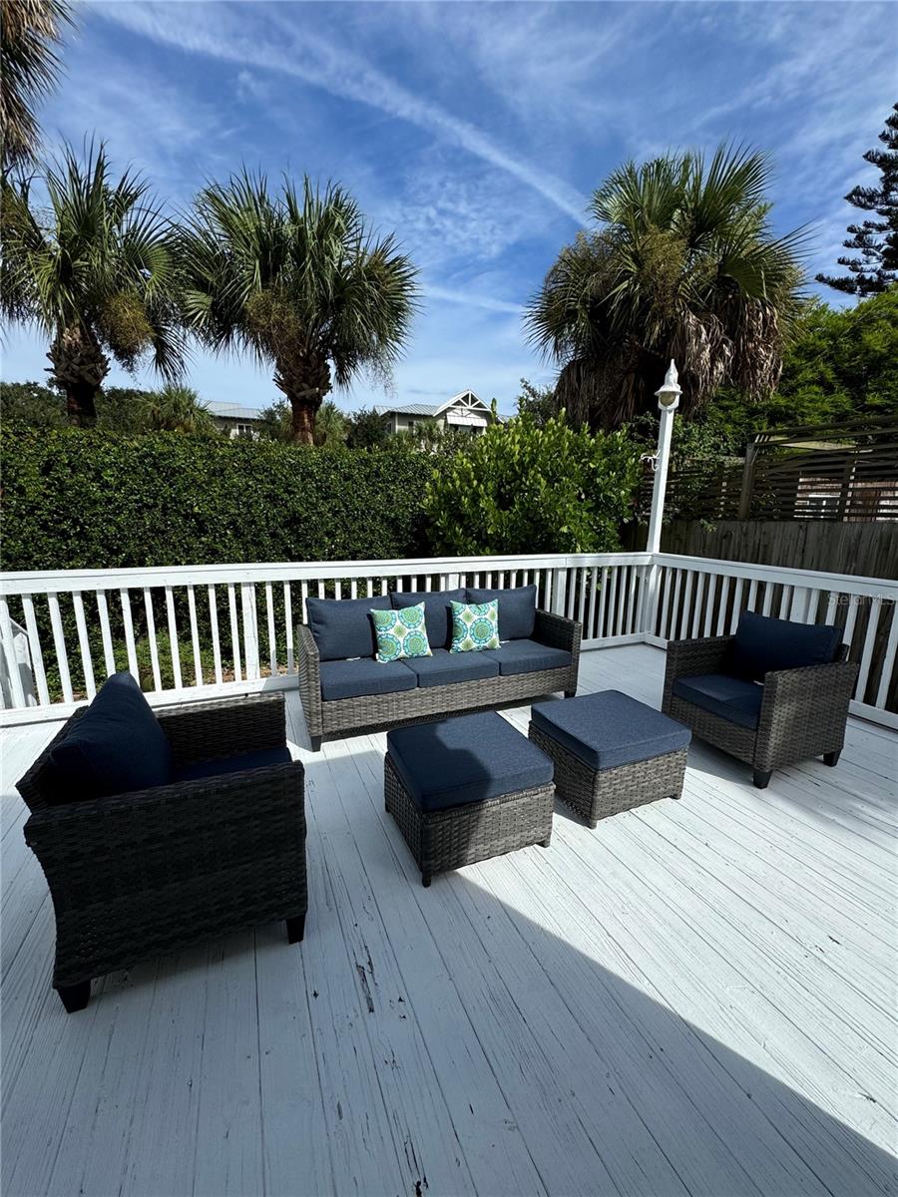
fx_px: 484
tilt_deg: -11.8
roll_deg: -0.1
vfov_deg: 102.1
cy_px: 598
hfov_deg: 85.7
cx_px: 449
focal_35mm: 14
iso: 50
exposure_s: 1/2584
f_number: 2.2
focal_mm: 2.22
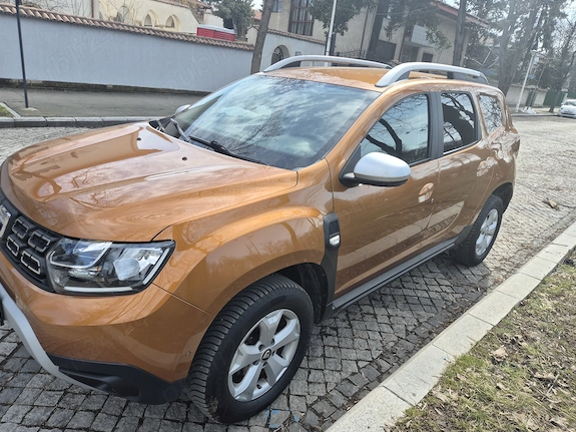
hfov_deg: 71.6
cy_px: 213
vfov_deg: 56.8
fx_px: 399
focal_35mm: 24
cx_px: 295
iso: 25
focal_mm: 5.4
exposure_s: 1/491
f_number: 1.8
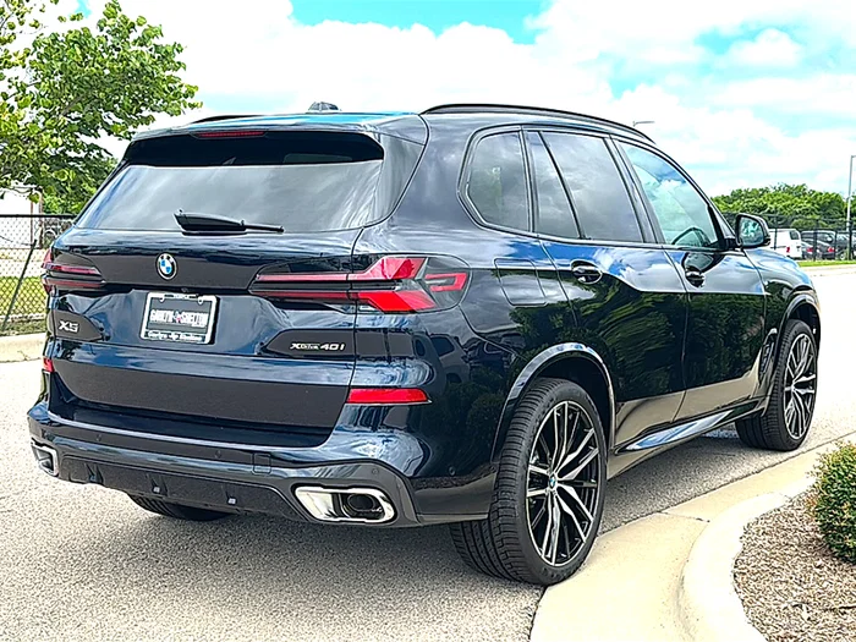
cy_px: 321
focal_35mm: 40
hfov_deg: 46.8
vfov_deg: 36.0
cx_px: 428
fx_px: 989
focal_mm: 6.86
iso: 80
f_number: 1.78
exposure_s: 1/2899
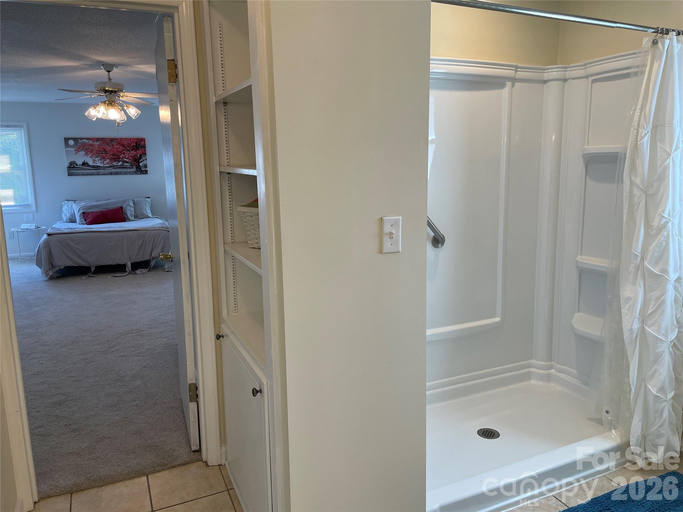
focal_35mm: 26
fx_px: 513
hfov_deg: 67.3
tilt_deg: -8.9
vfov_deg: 53.1
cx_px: 342
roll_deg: +1.0
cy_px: 256
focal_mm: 4.2
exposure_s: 1/120
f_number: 1.6
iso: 64
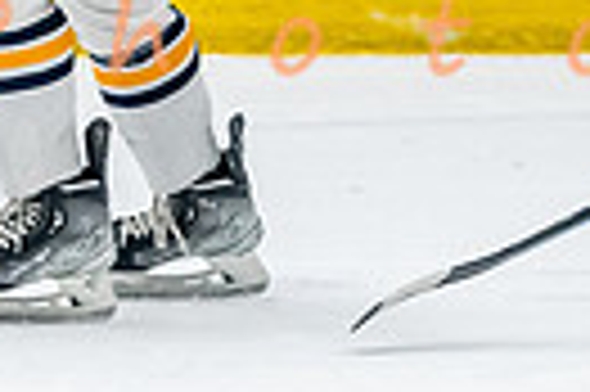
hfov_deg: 2.9
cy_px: -208
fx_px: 11605
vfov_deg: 1.9
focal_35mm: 709
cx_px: 69
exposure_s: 1/800
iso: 3200
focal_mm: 105
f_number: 2.8
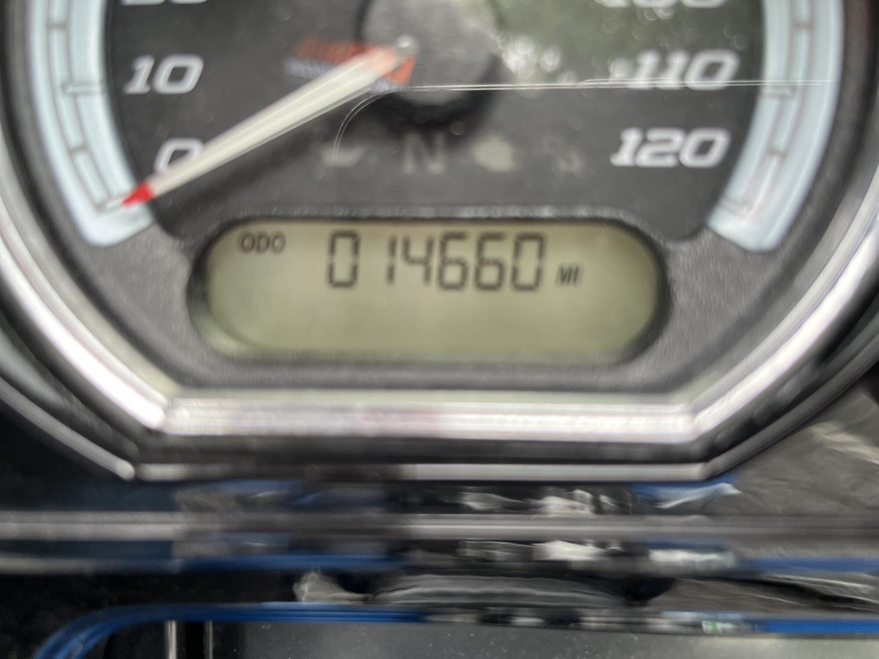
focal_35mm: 26
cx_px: 440
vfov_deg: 53.1
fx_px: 660
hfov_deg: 67.3
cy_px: 330
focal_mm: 5.1
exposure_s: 1/122
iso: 80
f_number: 1.6
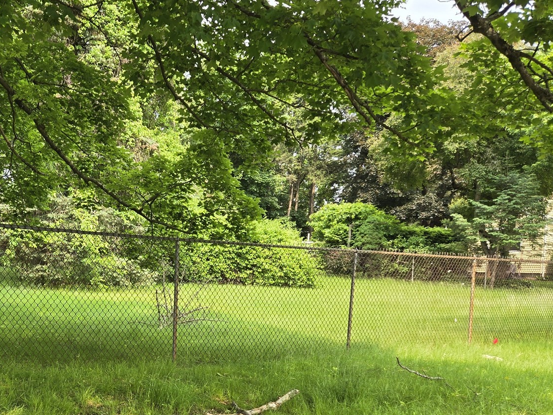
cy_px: 315
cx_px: 75
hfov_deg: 41.8
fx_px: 671
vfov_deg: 33.6
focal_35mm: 42
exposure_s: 1/267
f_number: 1.8
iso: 25
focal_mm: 5.4
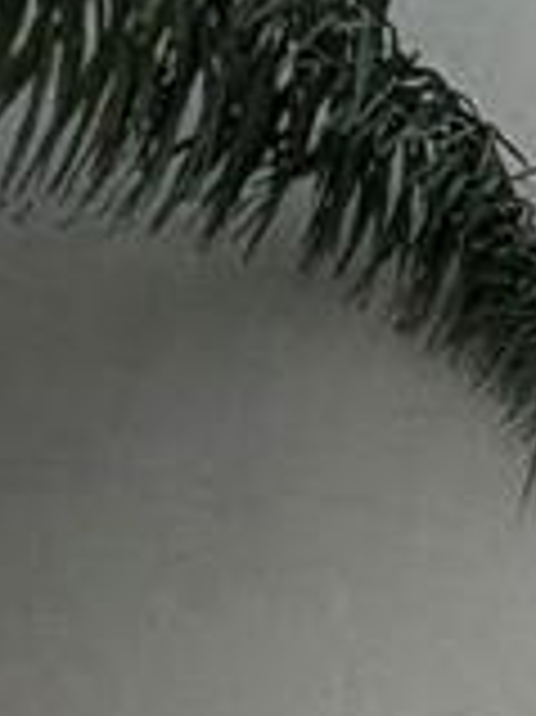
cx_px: 2878
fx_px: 2915
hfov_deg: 5.9
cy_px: 1864
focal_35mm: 141
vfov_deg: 11.1
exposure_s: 1/942
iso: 32
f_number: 2.2
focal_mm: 2.22
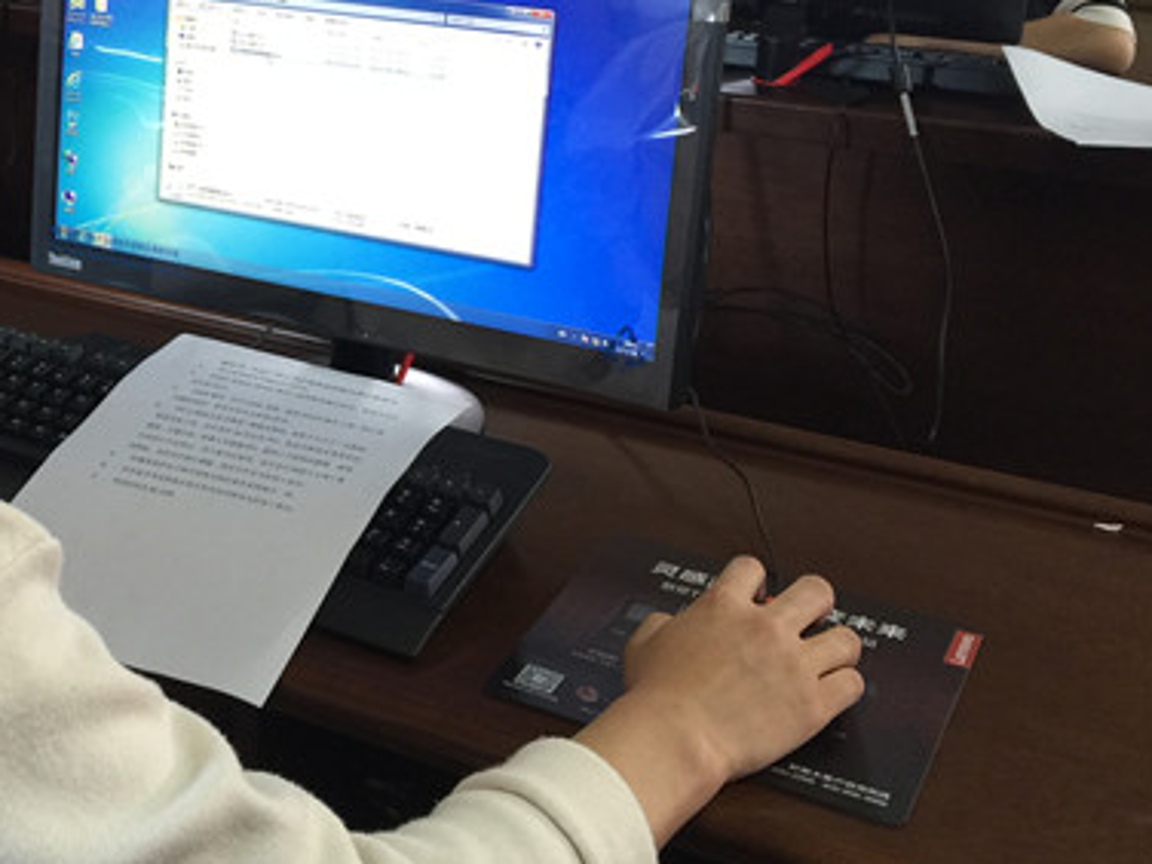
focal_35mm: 54
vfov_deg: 26.4
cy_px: 136
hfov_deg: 33.8
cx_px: 129
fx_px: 1797
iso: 40
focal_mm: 4.15
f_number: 2.2
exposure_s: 1/15
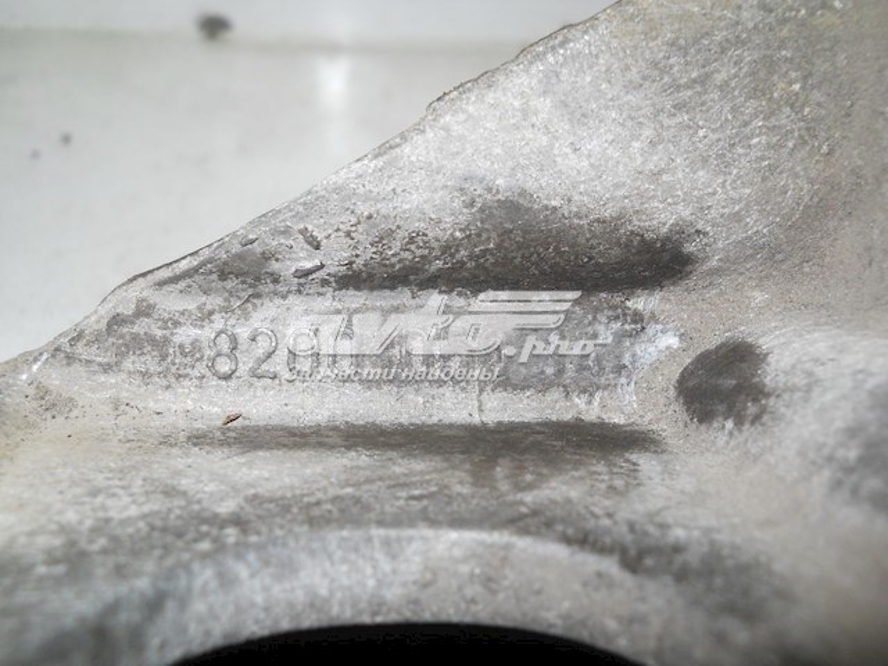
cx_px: 444
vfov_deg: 35.1
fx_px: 1052
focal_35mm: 41
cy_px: 333
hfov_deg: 45.8
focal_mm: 6.72
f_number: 5.5
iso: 80
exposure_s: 1/30
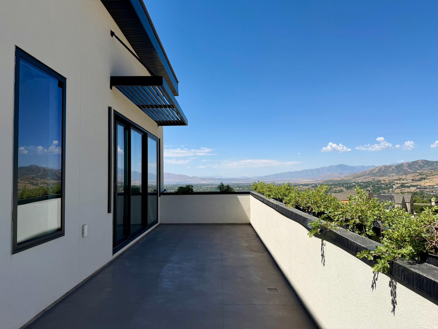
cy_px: 164
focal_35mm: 24
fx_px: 304
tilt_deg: +2.1
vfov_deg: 56.8
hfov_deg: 71.6
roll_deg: +1.3
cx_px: 219
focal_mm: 6.76
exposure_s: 1/5319
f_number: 1.78
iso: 80
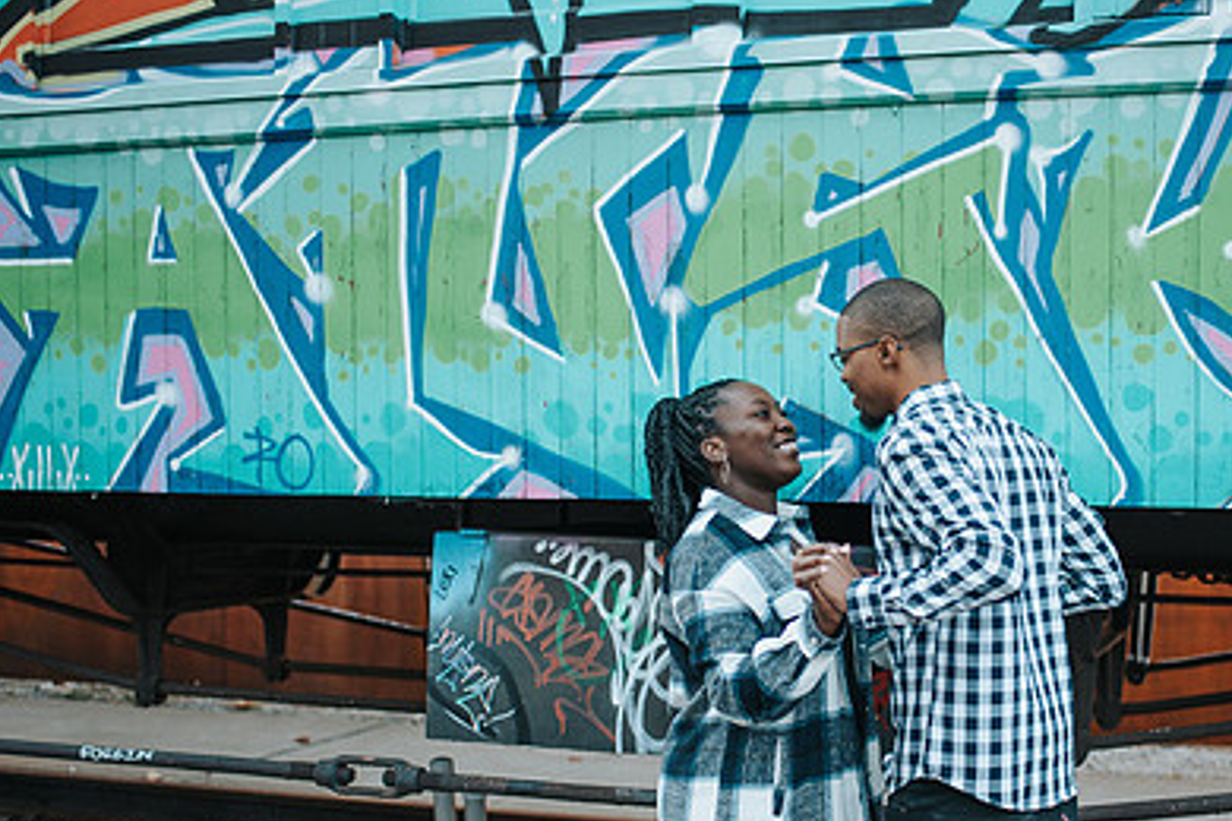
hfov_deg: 37.8
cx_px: 815
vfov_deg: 25.9
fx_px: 1779
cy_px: 542
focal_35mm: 52
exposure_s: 1/640
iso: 360
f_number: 1.8
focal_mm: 35
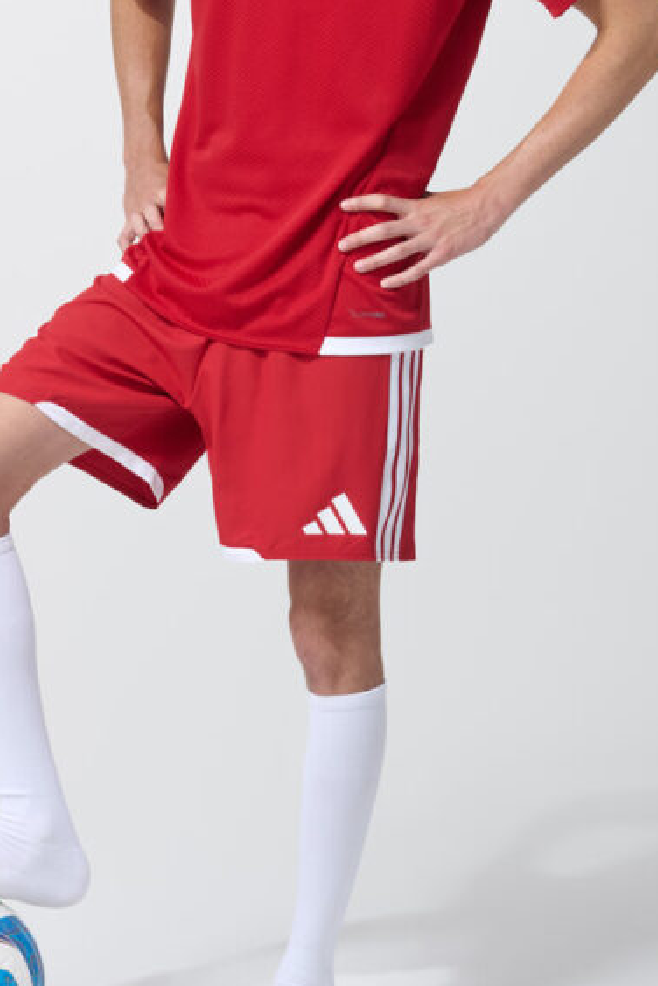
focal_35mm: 127
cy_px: 376
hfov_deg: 10.8
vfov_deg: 16.1
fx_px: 3482
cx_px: 260
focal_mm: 70
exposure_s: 1/160
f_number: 11
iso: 160
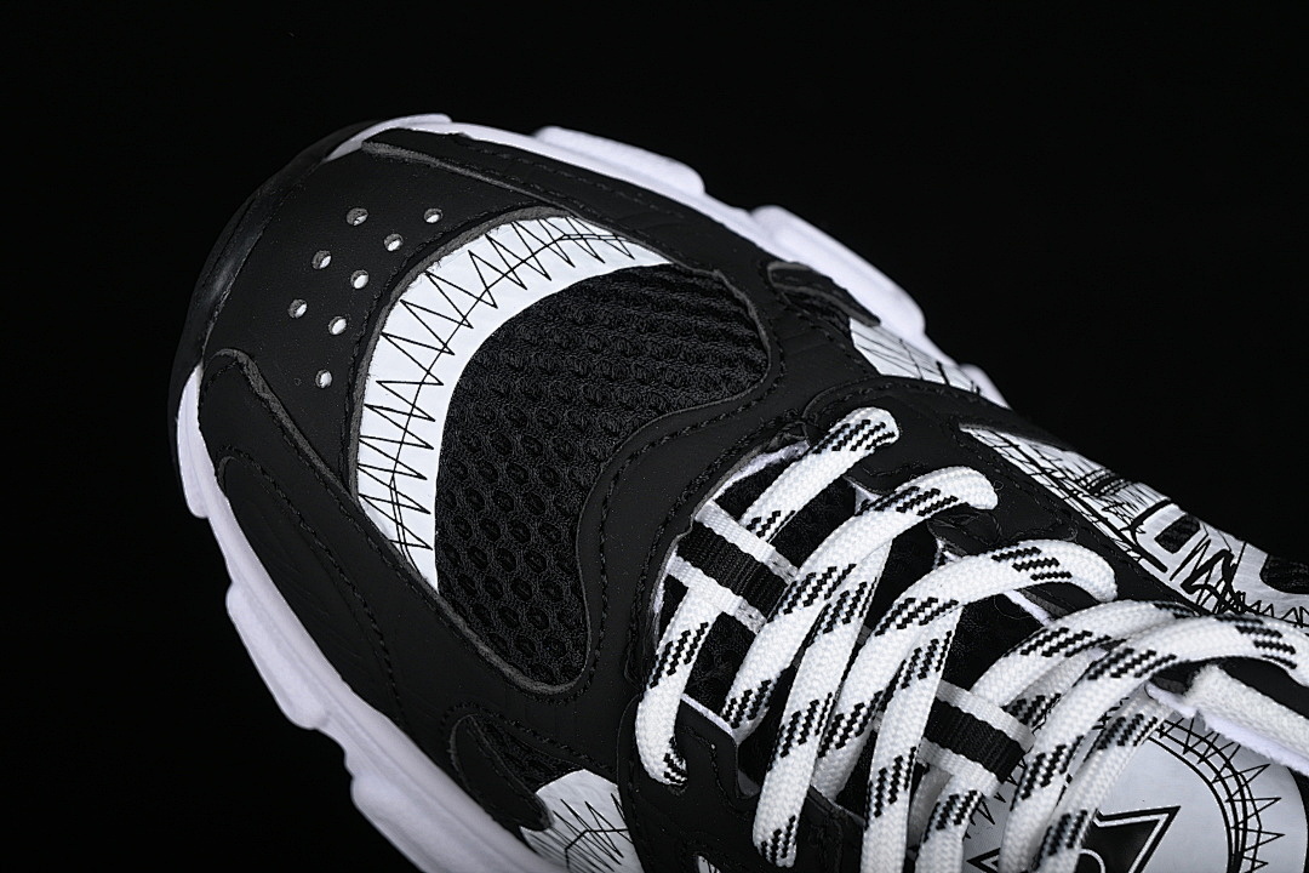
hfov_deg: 27.0
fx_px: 2727
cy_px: 436
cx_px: 654
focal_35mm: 75
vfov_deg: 18.2
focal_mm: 50
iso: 200
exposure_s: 1/200
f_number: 7.1
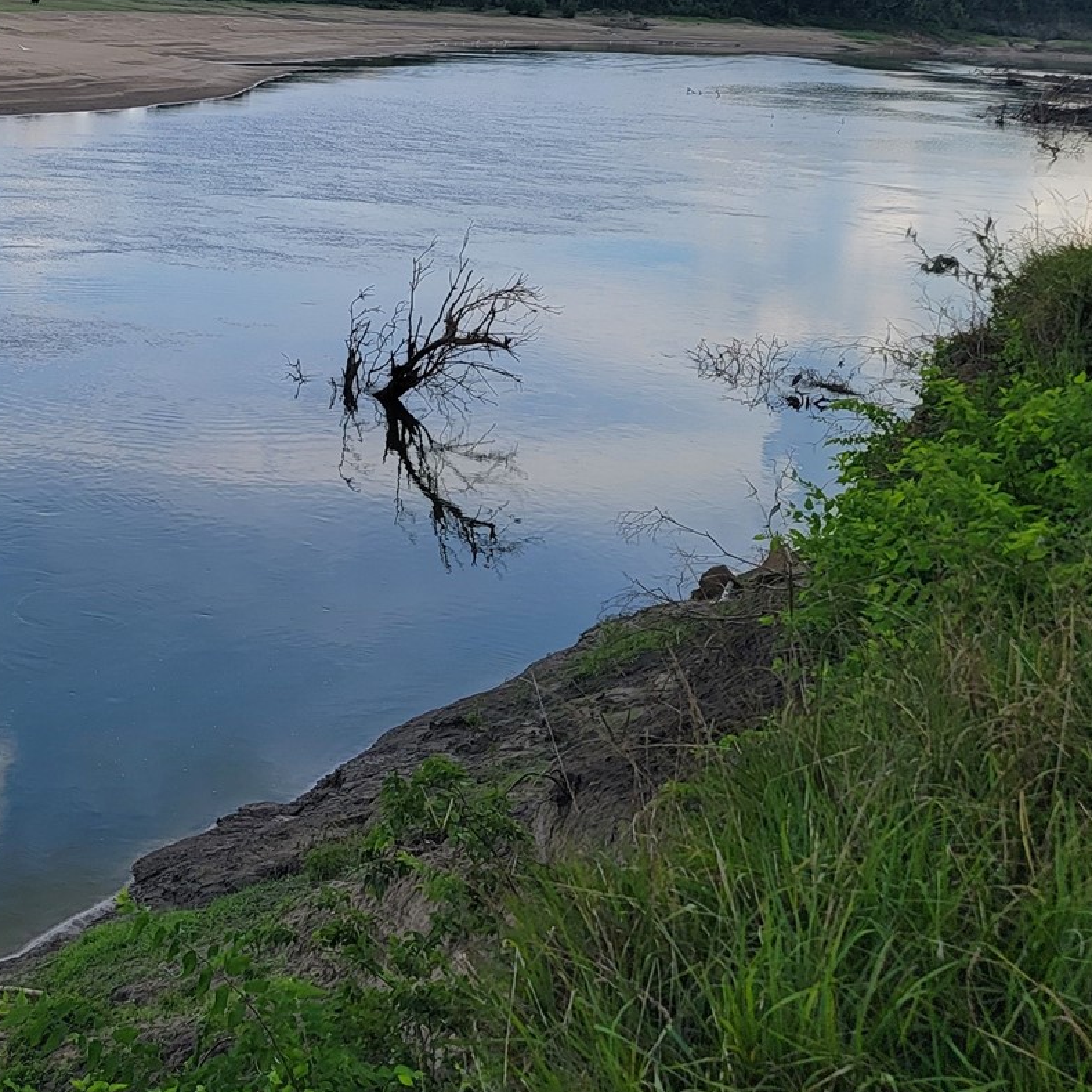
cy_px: 151
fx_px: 1963
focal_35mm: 55
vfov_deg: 30.0
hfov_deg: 29.1
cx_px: 3
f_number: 1.8
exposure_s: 1/652
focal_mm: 6.7
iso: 16
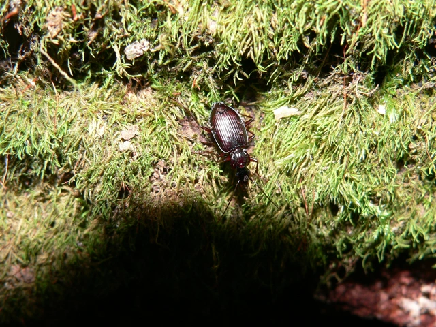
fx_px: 945
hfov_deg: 26.0
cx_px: 218
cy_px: 164
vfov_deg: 19.6
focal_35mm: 75
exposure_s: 1/60
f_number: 4
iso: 100
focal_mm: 12.4
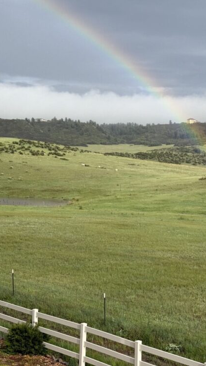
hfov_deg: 17.1
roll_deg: -0.6
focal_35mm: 70
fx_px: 680
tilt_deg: -4.1
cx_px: 173
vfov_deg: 30.2
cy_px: 183
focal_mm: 6.76
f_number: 1.78
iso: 64
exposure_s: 1/3891
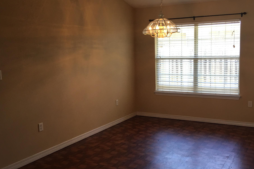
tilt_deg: -5.3
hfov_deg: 48.4
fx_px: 282
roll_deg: +2.4
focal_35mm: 40
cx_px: 142
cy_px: 85
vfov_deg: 33.4
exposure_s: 1/30
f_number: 2.2
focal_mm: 4.15
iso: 32
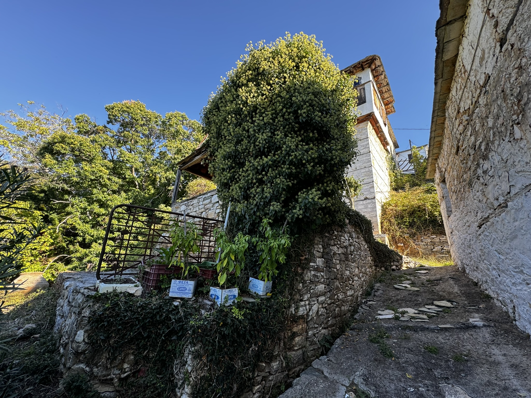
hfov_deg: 102.1
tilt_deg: +19.7
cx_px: 266
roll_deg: -3.8
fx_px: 215
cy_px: 199
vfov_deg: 85.7
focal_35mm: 14
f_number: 2.2
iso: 40
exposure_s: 1/112
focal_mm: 2.22
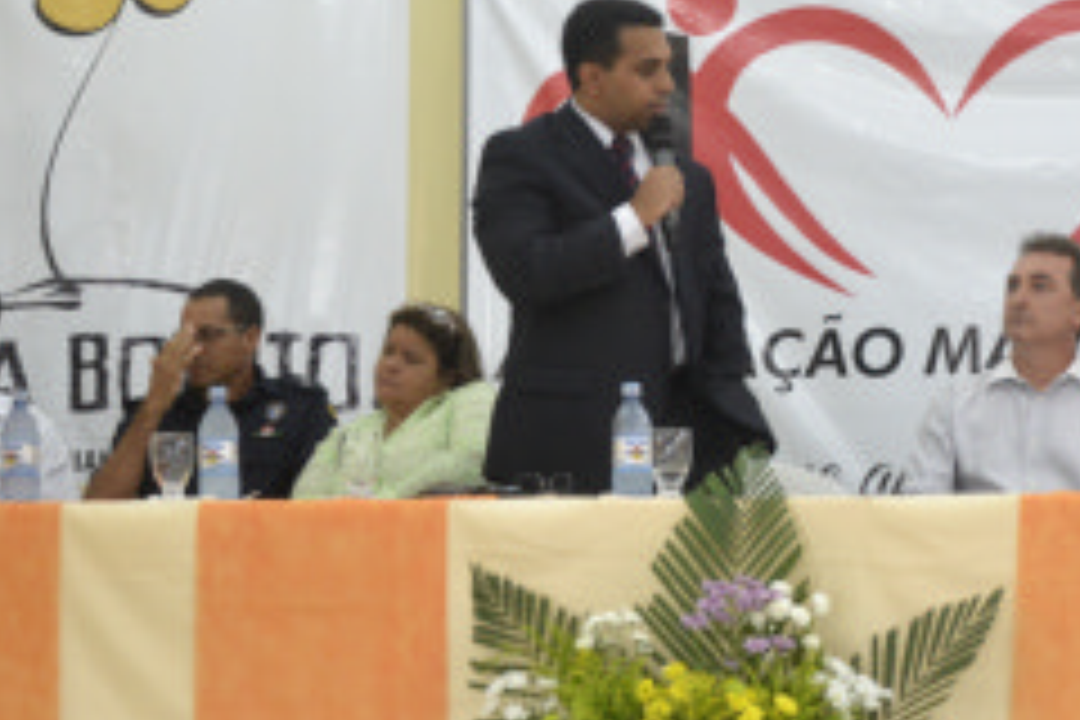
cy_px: 286
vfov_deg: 14.1
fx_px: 2911
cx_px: 860
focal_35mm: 97
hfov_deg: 20.8
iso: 1600
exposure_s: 1/100
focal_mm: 31
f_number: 4.5
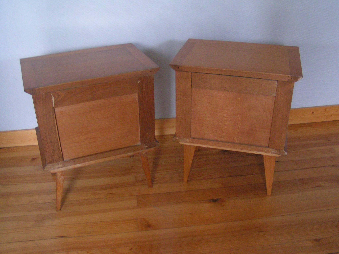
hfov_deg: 49.0
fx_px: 372
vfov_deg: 37.7
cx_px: 170
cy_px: 127
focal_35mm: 38
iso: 200
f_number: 2.8
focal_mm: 5.8
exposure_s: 1/25
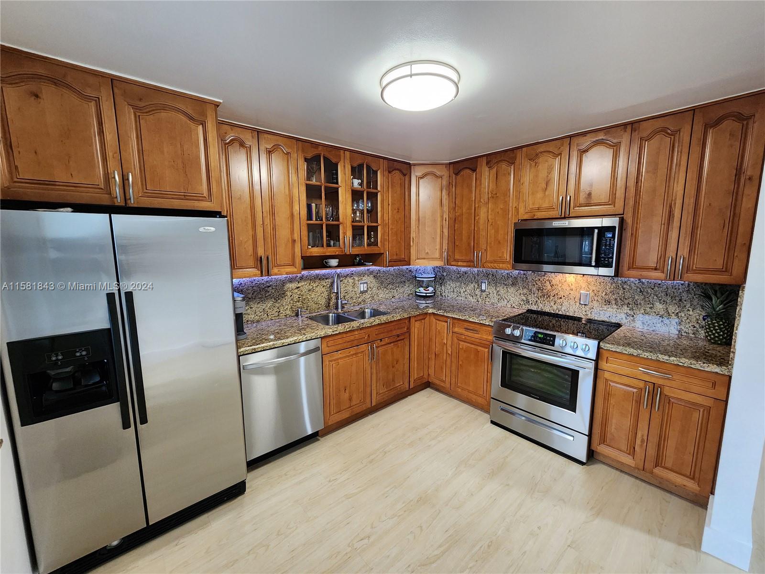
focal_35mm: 13
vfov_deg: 89.9
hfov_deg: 106.2
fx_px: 287
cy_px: 287
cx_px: 382
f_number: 2.2
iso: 400
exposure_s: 1/60
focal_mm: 2.2
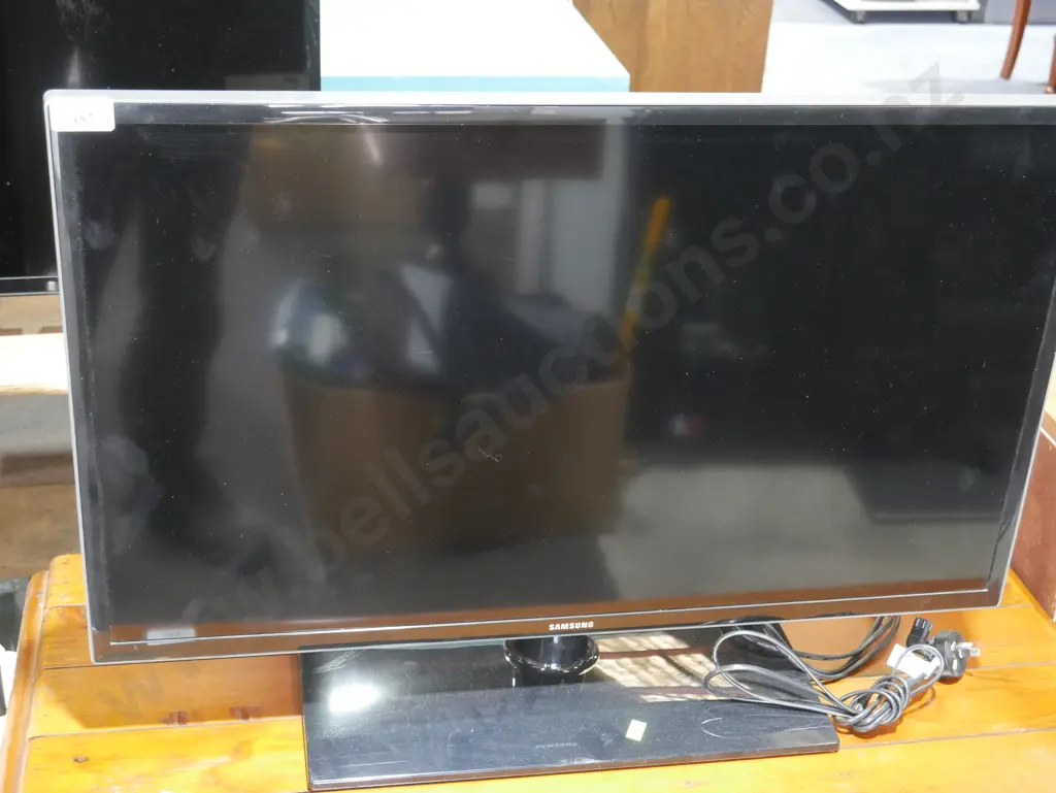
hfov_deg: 38.2
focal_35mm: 50
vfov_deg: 29.1
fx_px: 1526
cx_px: 528
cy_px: 396
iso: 3200
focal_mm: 25
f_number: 5.3
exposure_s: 1/60
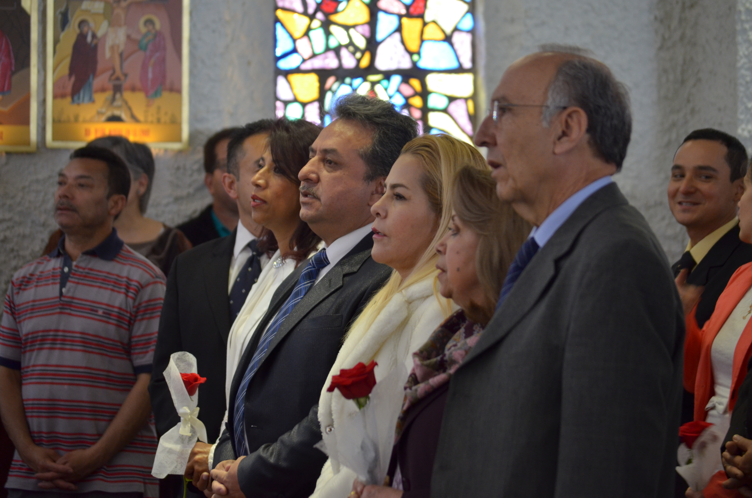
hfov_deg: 12.5
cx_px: 376
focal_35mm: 165
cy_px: 249
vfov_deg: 8.3
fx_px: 3440
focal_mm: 110
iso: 800
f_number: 4.5
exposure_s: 1/30
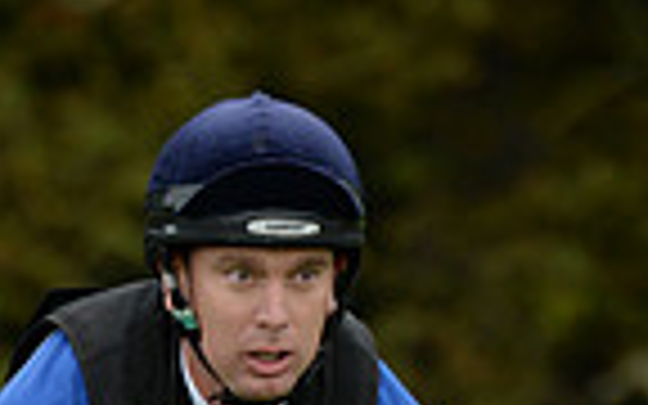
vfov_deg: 0.8
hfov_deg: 1.3
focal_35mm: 1642
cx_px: 256
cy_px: 1197
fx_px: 28998
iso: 1000
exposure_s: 1/1000
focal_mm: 400
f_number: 5.6
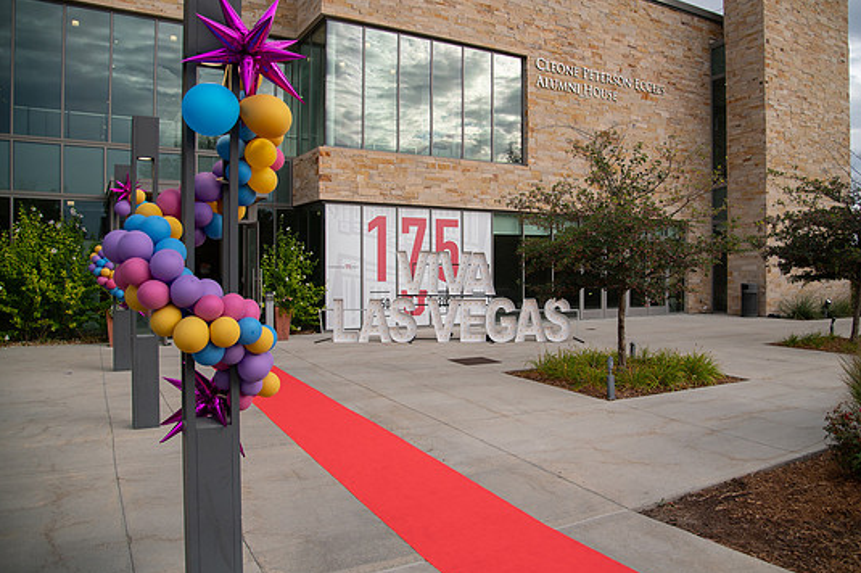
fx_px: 621
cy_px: 272
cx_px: 451
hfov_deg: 69.4
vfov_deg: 49.5
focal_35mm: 26
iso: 500
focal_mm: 24
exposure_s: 1/2500
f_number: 4
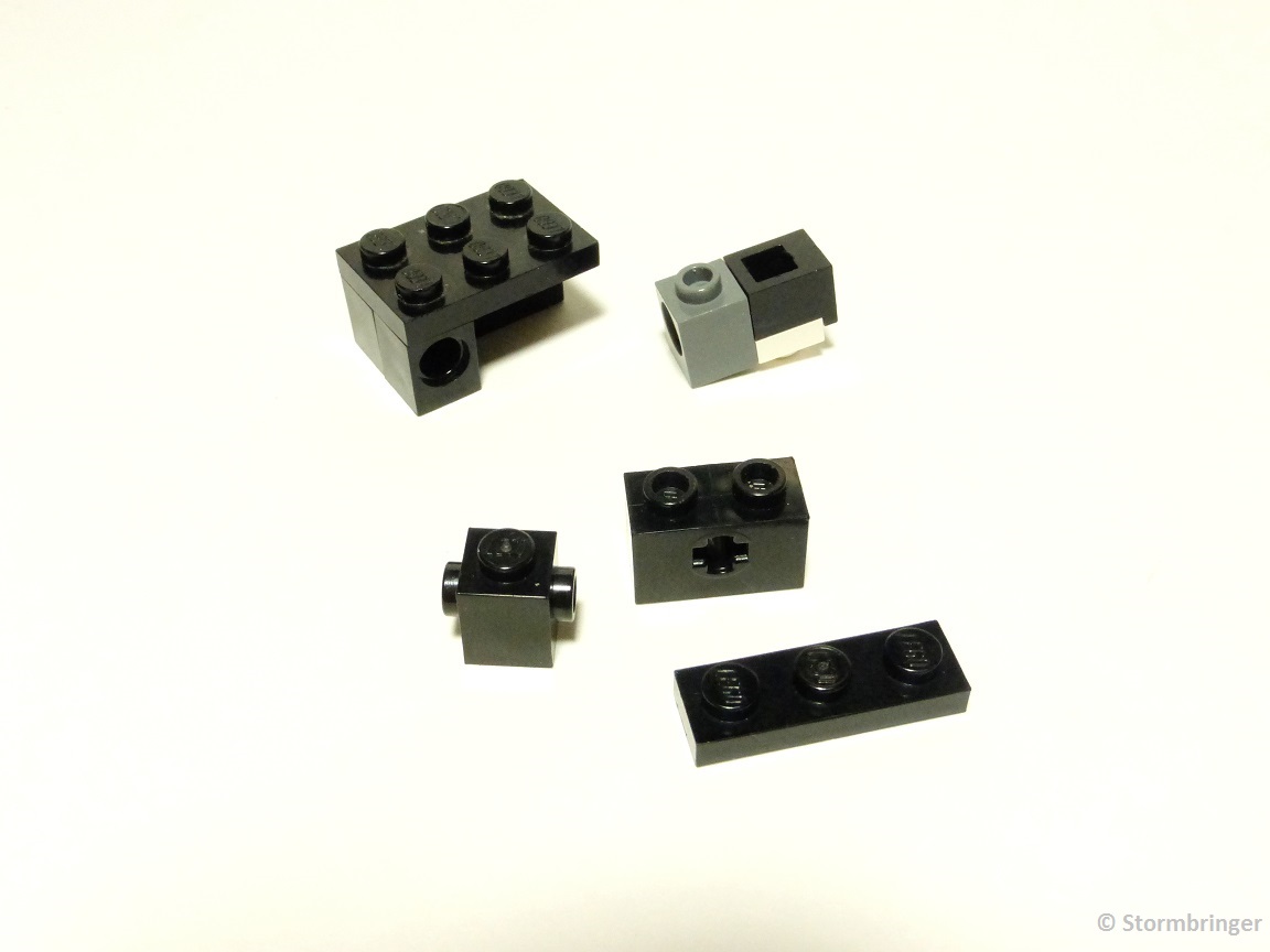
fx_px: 1247
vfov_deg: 41.8
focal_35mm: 34
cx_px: 635
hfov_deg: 54.0
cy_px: 476
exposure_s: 1/60
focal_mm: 6.1
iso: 800
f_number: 6.3
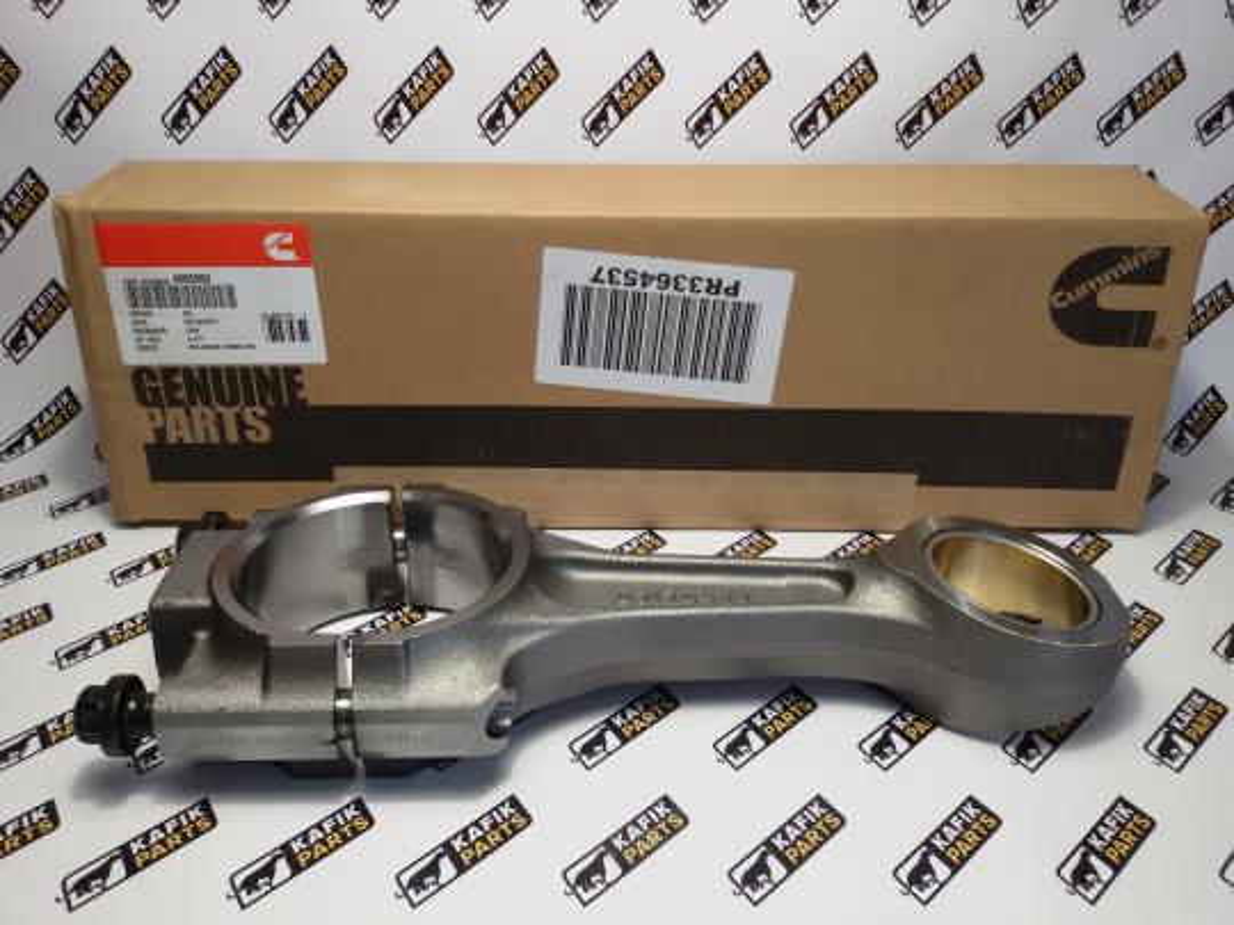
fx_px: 1105
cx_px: 617
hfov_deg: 58.4
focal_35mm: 31
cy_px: 462
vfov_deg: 45.4
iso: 64
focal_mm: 2.93
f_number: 2.4
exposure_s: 1/33
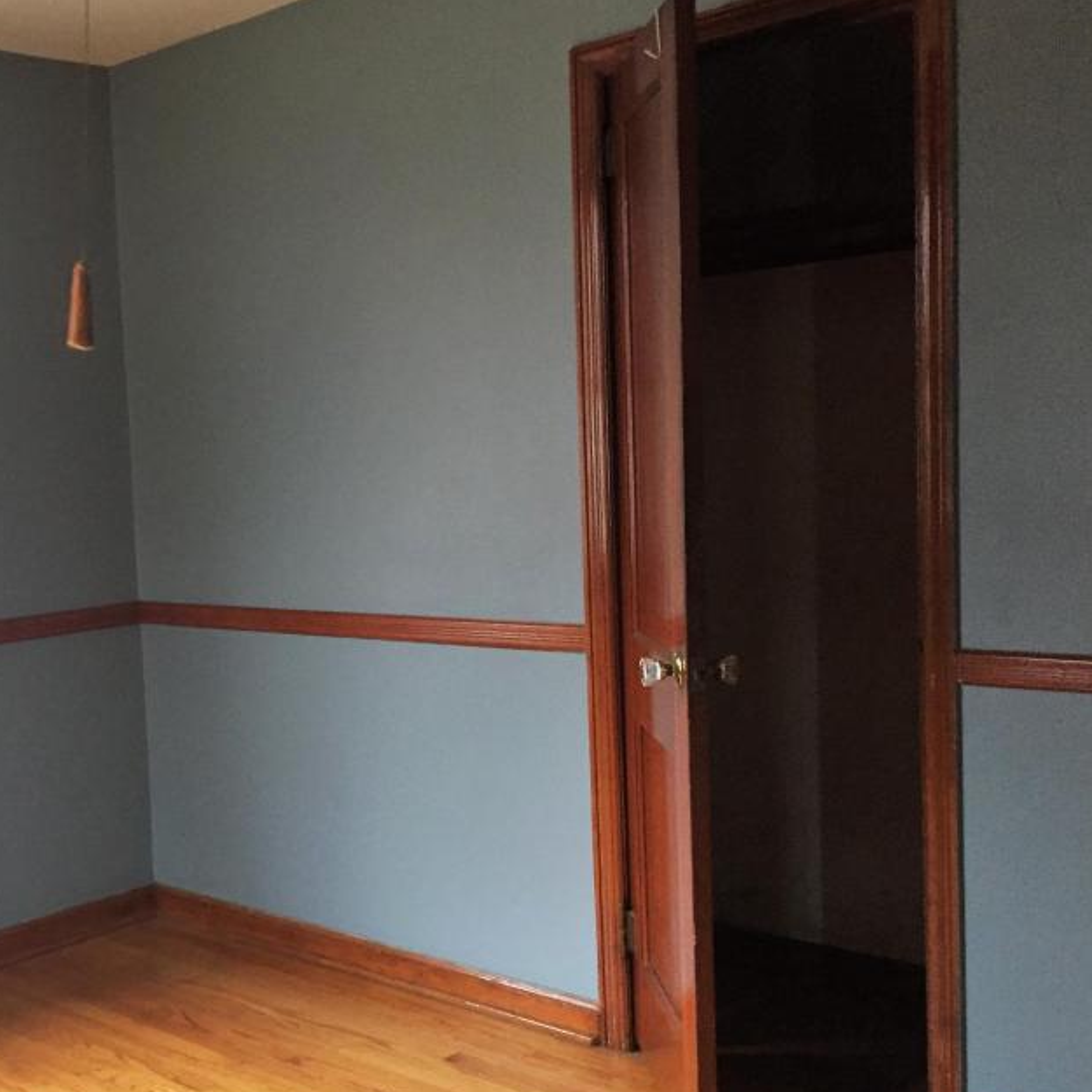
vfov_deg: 40.0
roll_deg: +2.7
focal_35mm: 42
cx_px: 213
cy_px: 610
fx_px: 1499
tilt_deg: -6.6
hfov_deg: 38.5
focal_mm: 4.15
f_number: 2.2
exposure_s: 1/30
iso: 200
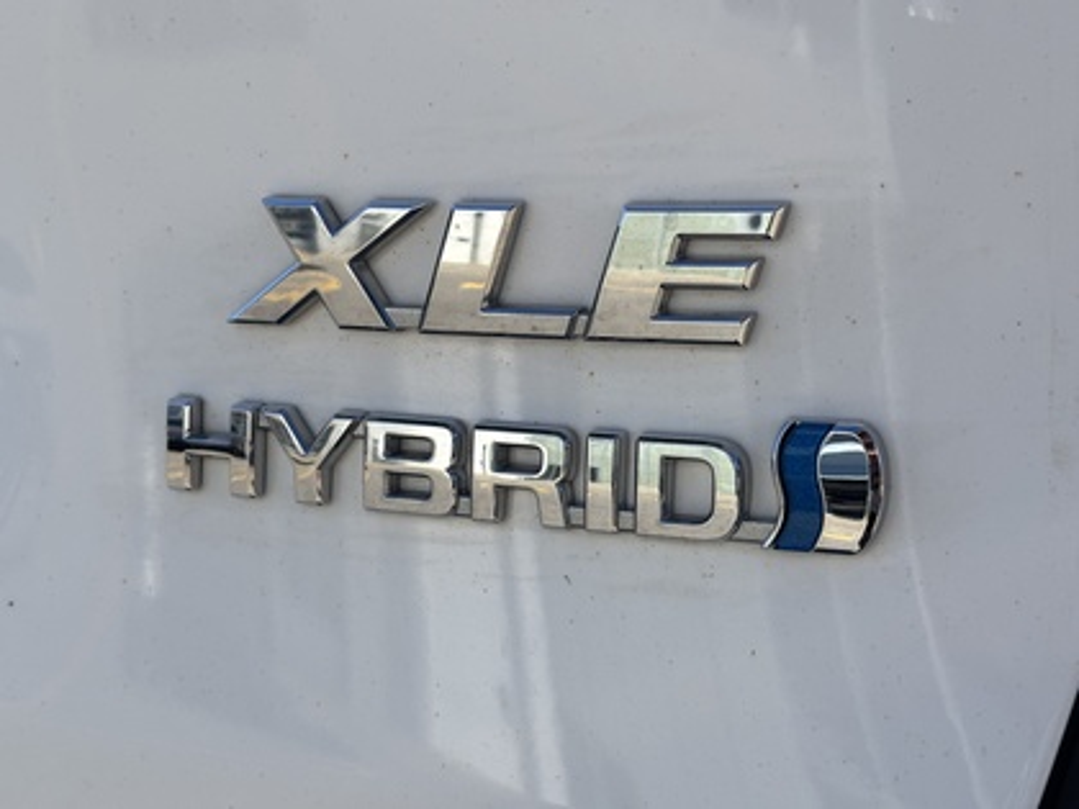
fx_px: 1621
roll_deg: +1.6
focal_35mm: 52
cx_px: 540
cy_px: 404
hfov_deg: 36.8
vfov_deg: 28.0
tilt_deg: -14.3
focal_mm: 5.96
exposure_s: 1/2288
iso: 32
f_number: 1.6
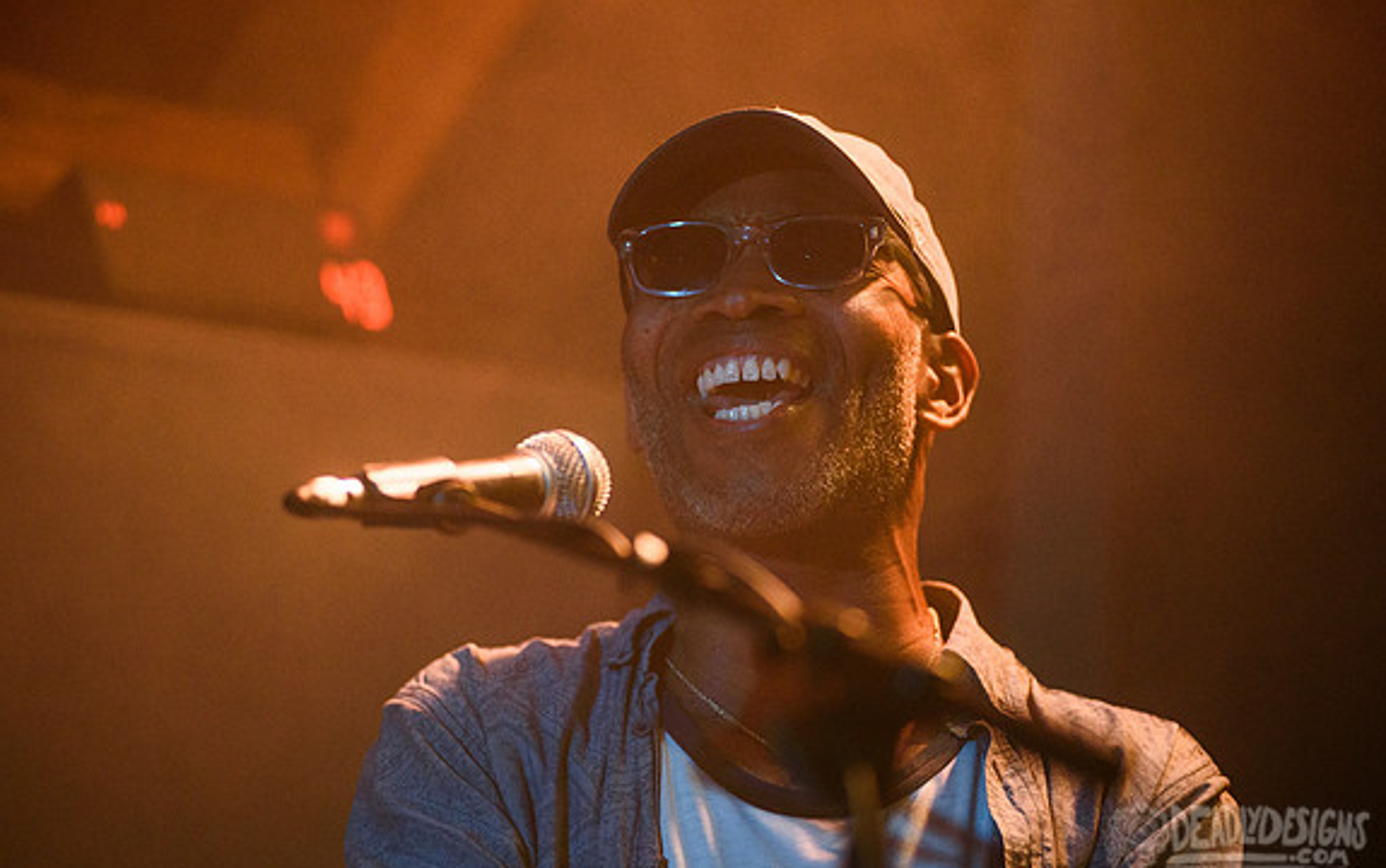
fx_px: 6954
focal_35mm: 184
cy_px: 398
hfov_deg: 11.4
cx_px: 717
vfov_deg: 7.1
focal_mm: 170
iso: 3200
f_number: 3.2
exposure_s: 1/400
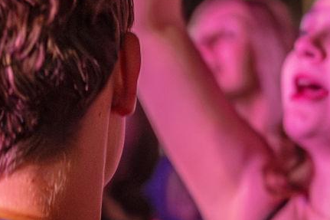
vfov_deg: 8.7
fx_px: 1429
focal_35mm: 156
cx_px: 225
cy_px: 222
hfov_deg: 13.1
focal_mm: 35
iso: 5000
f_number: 2
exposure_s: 1/160
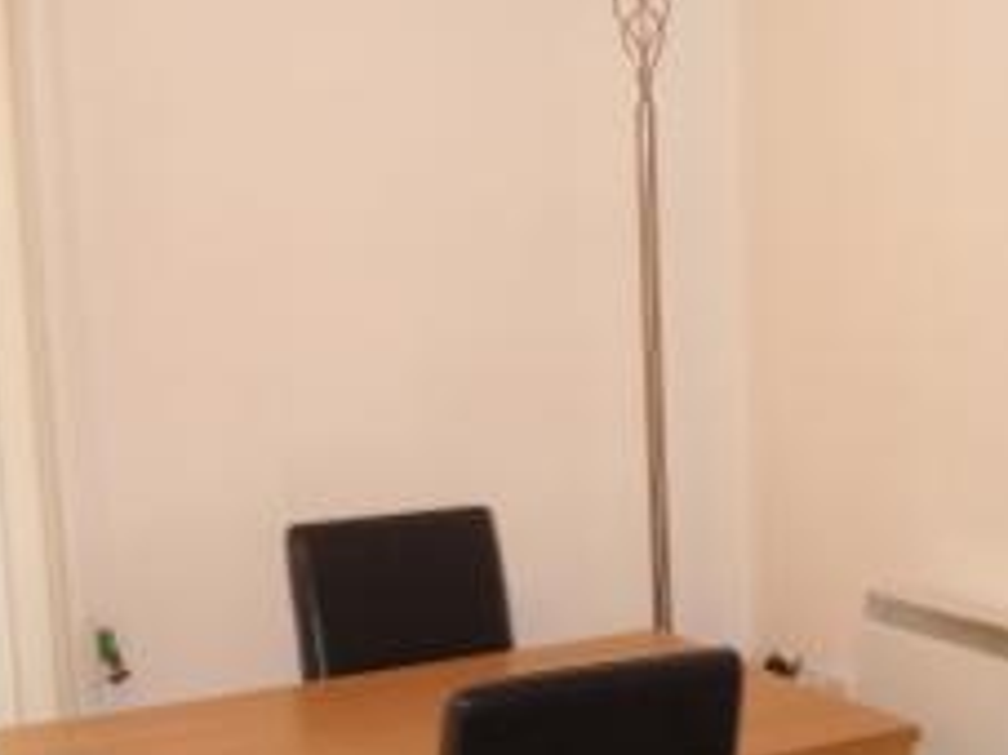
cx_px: 897
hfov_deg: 27.2
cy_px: 457
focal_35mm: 69
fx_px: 2008
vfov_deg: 21.3
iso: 200
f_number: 2.8
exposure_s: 1/45
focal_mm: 6.2
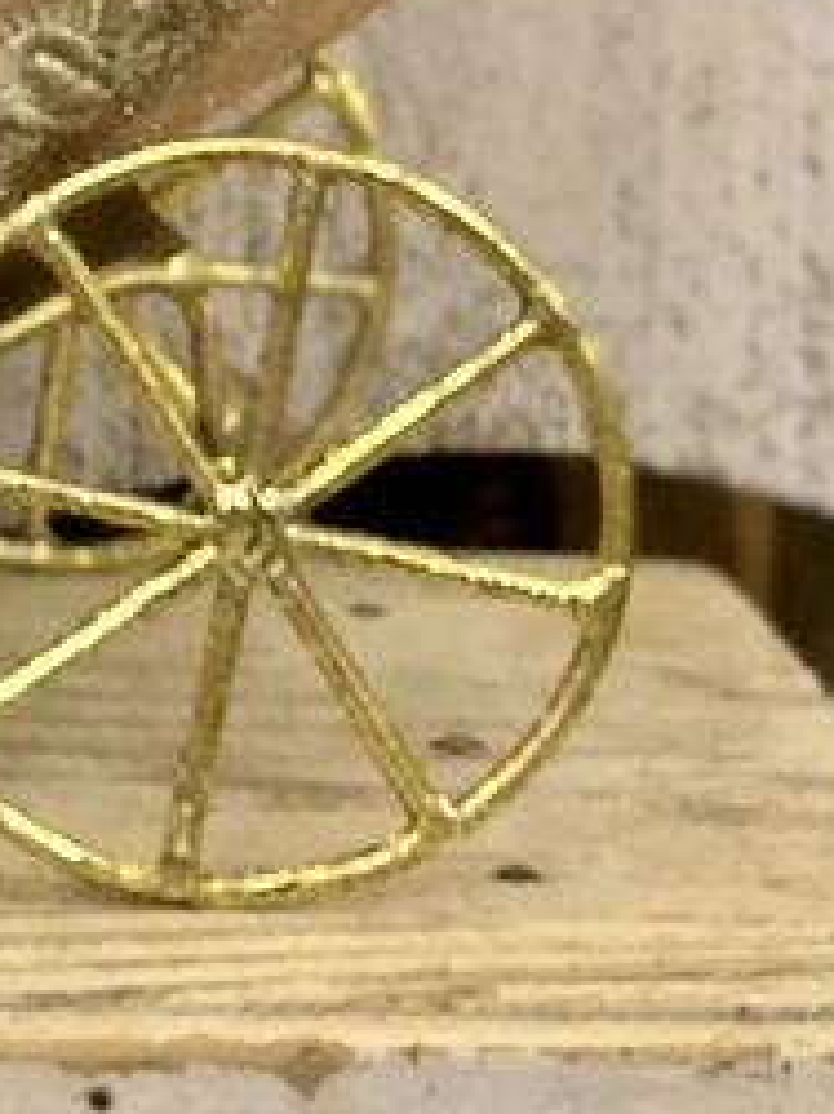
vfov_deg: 9.6
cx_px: -683
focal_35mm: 203
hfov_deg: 7.1
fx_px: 6527
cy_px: -302
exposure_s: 1/14
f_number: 2.4
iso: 160
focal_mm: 6
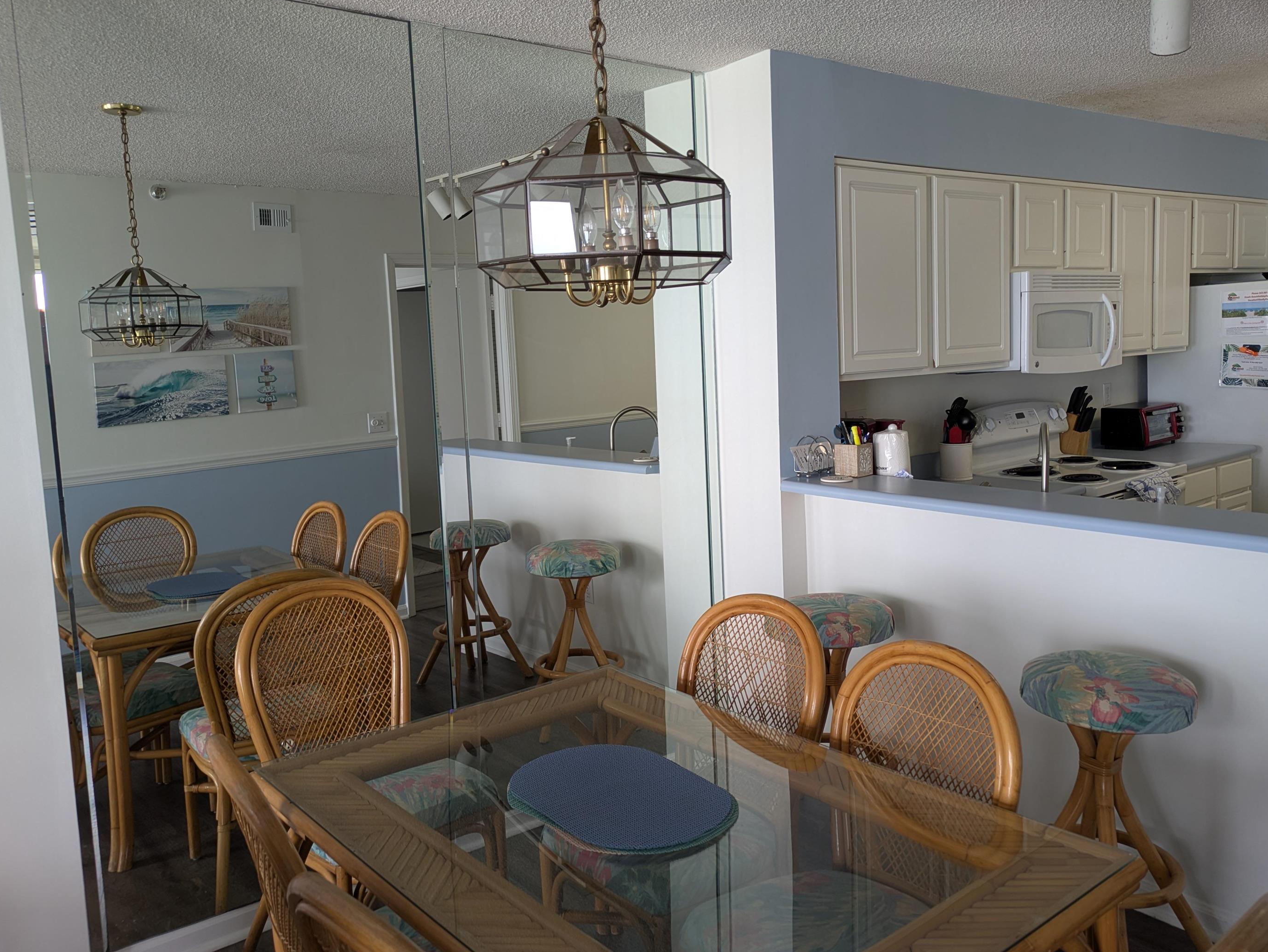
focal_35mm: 28
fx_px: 1026
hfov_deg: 63.4
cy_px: 449
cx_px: 664
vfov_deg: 49.8
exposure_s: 1/40
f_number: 1.89
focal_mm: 5.43
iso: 46
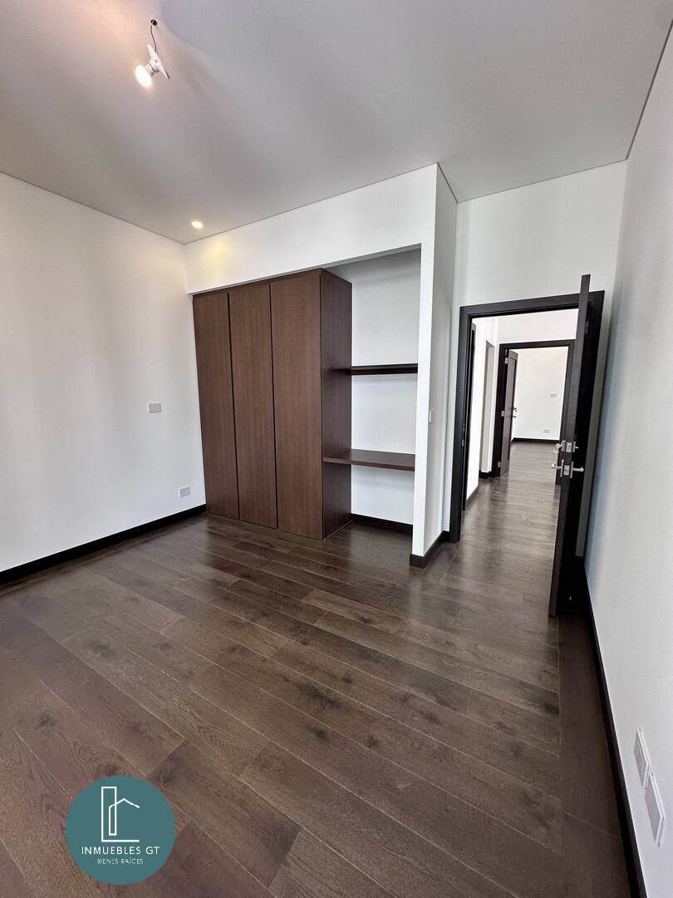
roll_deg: +0.3
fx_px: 363
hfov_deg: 85.7
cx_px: 336
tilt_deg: -8.7
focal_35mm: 14
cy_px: 449
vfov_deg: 102.1
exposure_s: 1/120
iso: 125
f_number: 2.2
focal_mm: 2.22
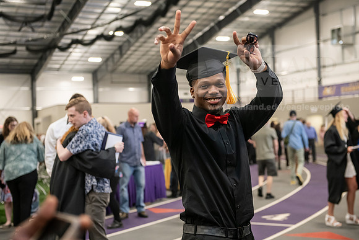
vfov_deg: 23.4
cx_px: 180
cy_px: 120
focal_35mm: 58
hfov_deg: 34.5
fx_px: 578
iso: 2500
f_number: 3.5
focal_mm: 58
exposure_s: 1/160
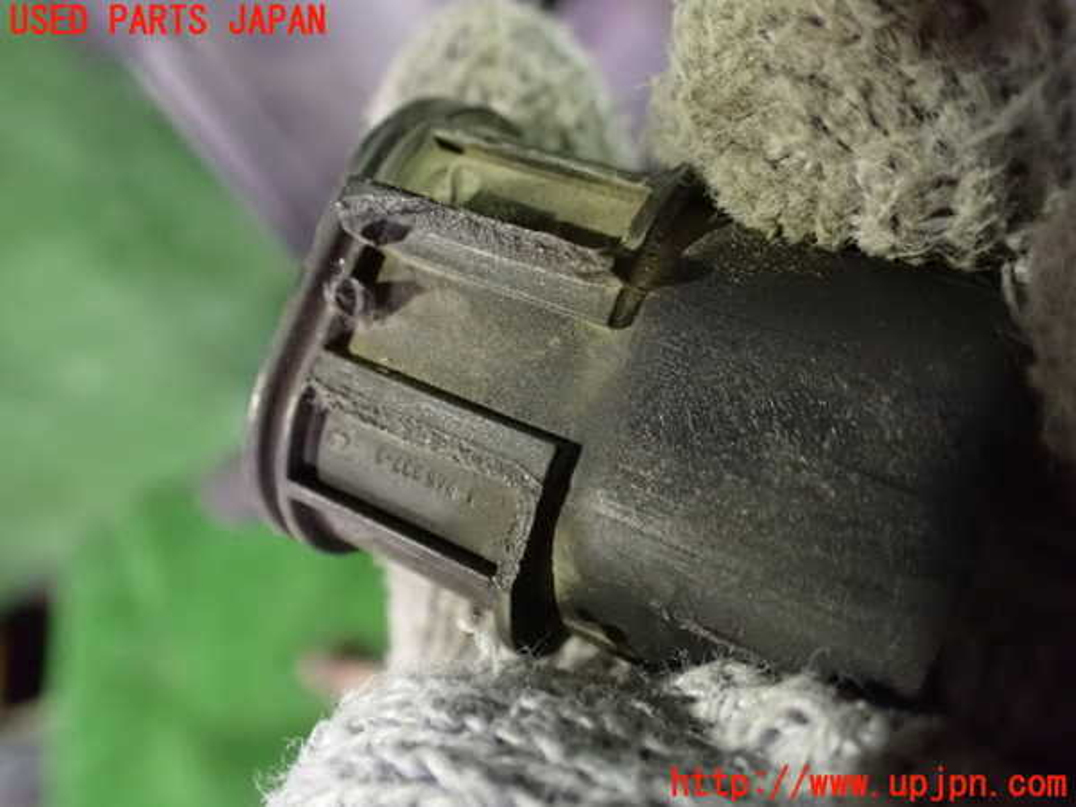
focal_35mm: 30
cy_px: 404
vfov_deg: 46.8
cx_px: 538
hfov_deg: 60.0
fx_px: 933
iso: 1600
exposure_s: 1/30
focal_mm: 5.4
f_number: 2.3
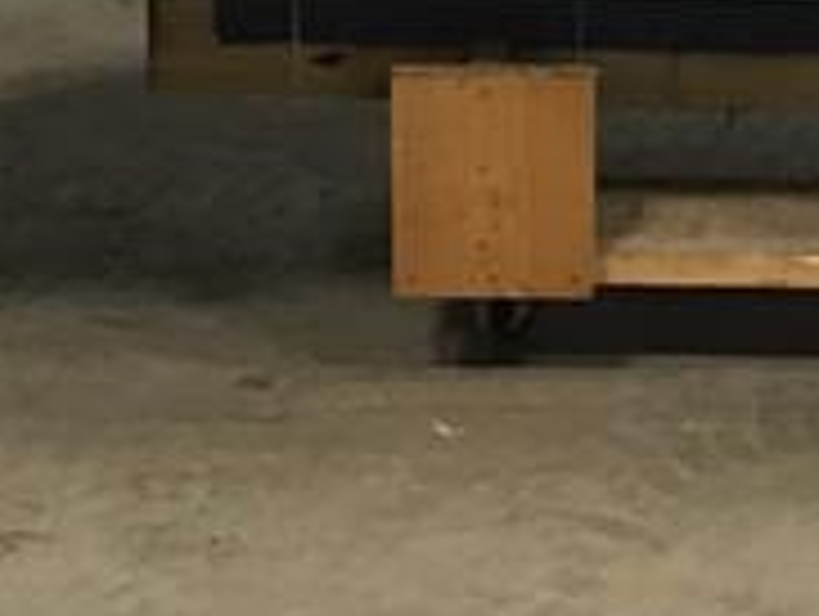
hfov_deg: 17.7
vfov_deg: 12.8
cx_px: 752
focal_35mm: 109
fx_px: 2582
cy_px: -337
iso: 64
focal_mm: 3.3
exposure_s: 1/30
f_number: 2.4
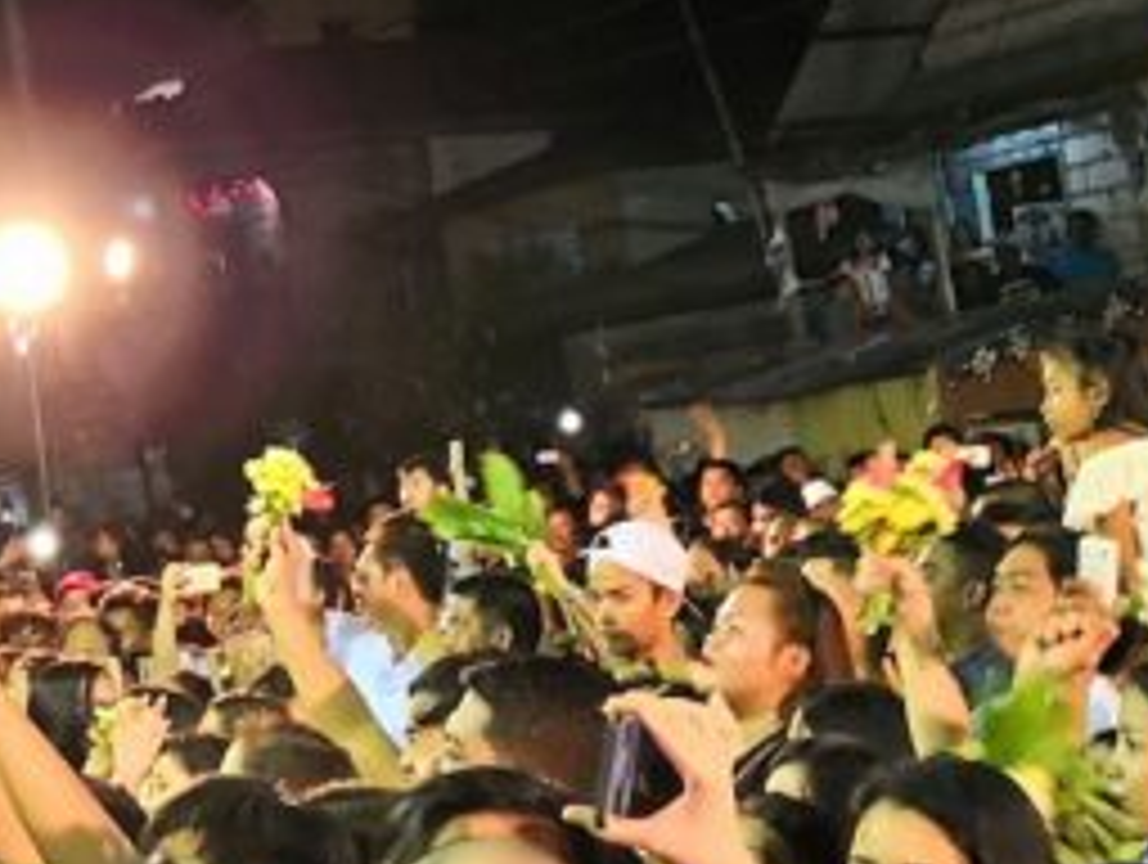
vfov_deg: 19.8
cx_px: 126
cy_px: 232
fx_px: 2458
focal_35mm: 74
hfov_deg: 25.5
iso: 250
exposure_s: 1/33.3
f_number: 1.6
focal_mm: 3.95
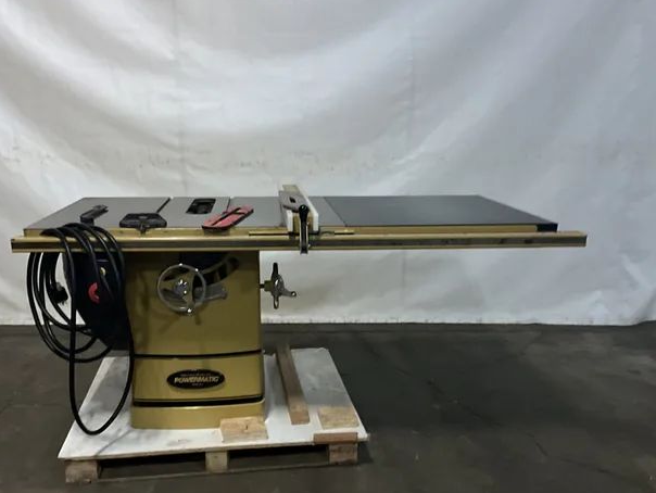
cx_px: 316
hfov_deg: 51.3
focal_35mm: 36
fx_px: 683
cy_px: 301
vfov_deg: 39.5
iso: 320
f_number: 1.8
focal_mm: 3
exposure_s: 1/42
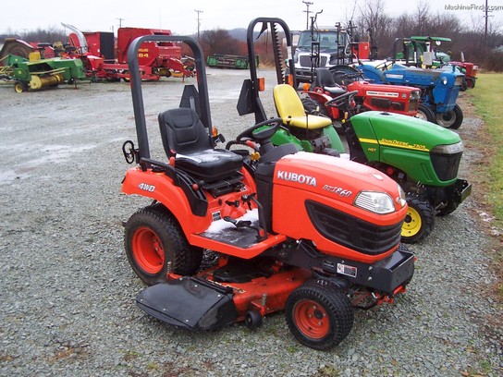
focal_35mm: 37
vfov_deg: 38.7
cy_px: 188
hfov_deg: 50.1
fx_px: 538
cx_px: 252
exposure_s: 1/60
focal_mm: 5.6
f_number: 2.8
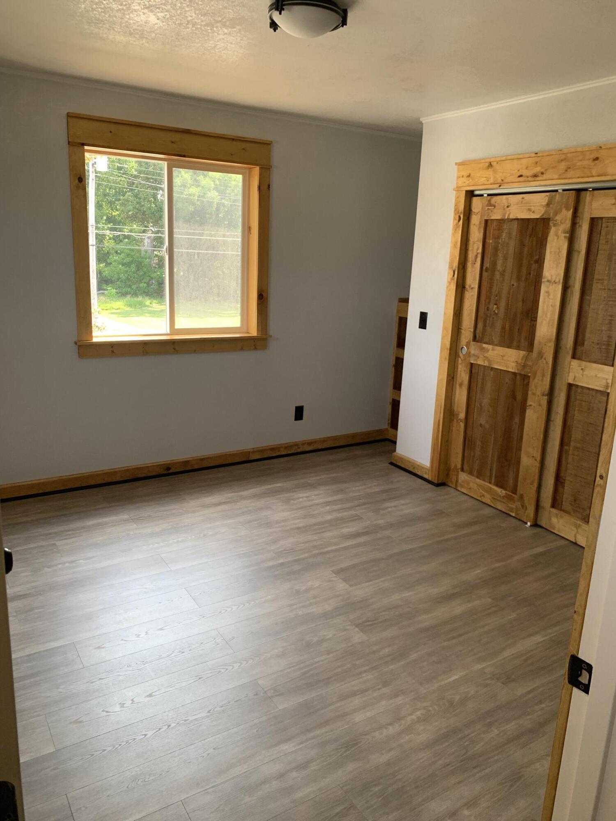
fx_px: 617
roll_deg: -2.4
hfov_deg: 53.1
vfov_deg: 67.3
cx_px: 308
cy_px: 410
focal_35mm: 26
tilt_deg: -14.0
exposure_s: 1/121
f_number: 1.8
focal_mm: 4.25
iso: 80
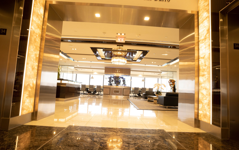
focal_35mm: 19
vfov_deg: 62.2
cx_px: 122
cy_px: 79
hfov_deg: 88.0
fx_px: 124
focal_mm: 18
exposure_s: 1/30
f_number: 9
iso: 1250
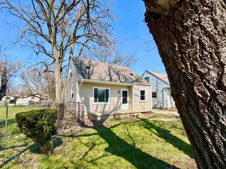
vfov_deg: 85.6
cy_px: 84
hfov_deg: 102.1
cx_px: 113
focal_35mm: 14
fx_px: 91
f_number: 2.2
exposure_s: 1/770
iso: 32
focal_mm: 2.22
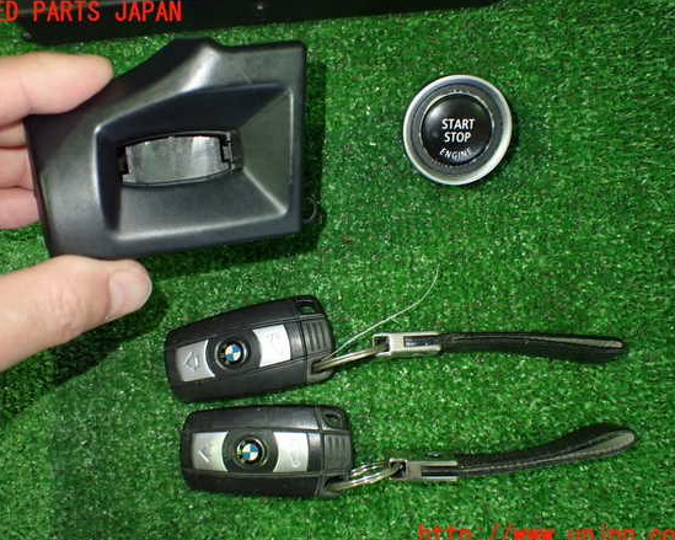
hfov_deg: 55.7
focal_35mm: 32
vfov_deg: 45.8
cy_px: 274
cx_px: 327
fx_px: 639
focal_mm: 5.4
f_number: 2.3
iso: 800
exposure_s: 1/60
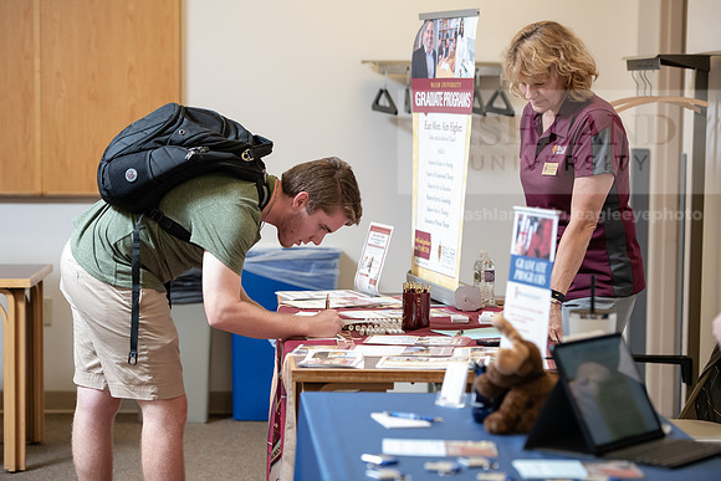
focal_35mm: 100
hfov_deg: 20.4
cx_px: 360
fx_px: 2003
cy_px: 240
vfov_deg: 13.7
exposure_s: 1/200
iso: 1600
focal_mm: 100
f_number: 3.5
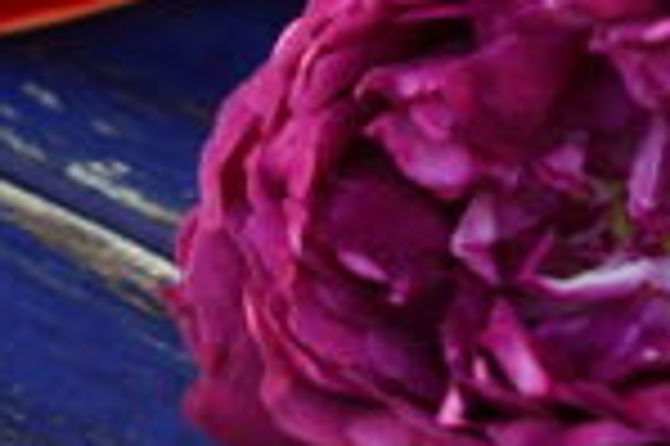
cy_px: -203
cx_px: -310
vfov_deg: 3.2
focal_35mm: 425
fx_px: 7893
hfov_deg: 4.8
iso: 200
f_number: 6.3
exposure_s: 1/8
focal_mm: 55
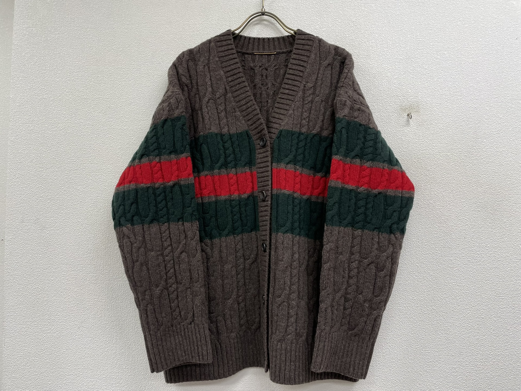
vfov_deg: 53.1
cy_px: 196
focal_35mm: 26
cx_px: 260
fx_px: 391
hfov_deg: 67.3
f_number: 1.6
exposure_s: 1/115
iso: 100
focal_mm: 4.2
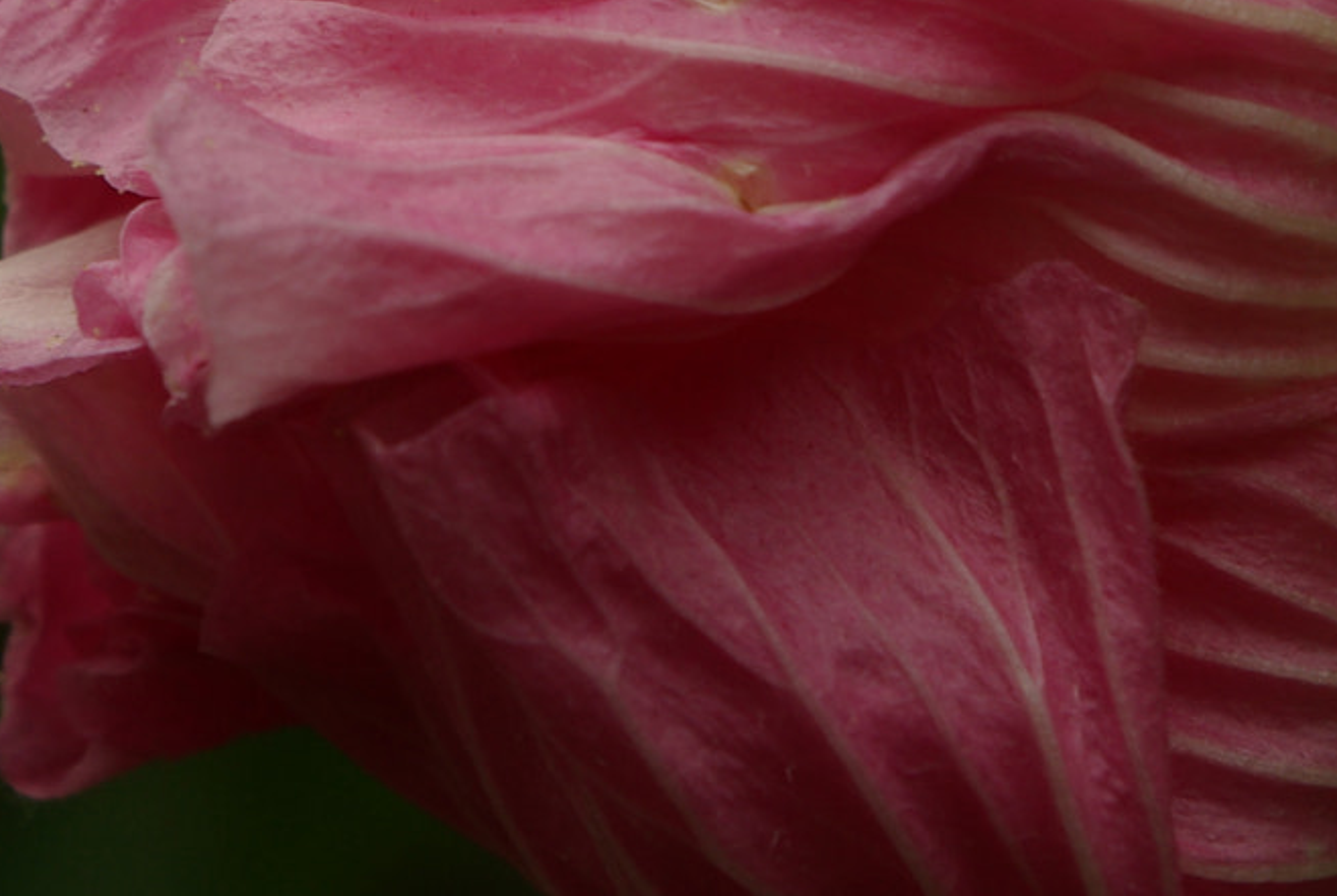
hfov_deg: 9.2
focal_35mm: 224
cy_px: 322
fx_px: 8332
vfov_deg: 6.2
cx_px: 734
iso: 100
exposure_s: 1/60
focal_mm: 47.5
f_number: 8
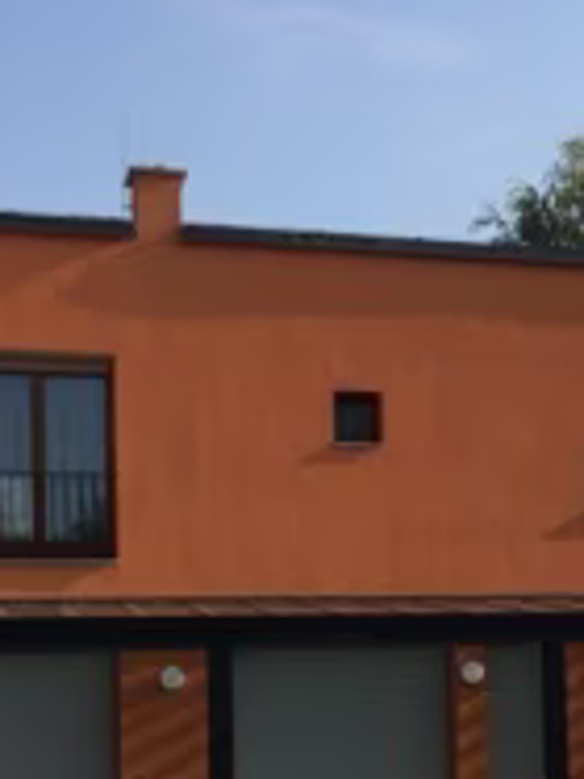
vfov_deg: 25.0
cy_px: 592
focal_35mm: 77
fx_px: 1734
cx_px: 588
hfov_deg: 18.6
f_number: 2.2
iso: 40
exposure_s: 1/2160
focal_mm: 4.12
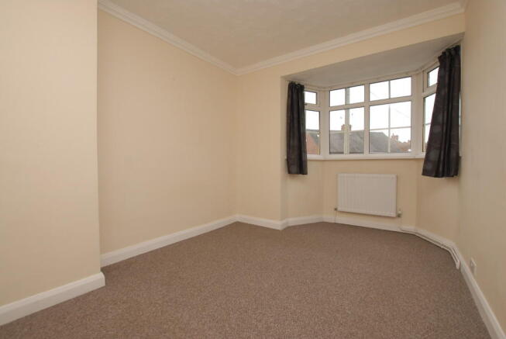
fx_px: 211
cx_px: 253
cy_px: 170
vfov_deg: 77.5
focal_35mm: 15
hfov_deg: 100.3
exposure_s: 1/160
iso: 250
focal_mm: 10
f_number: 6.3
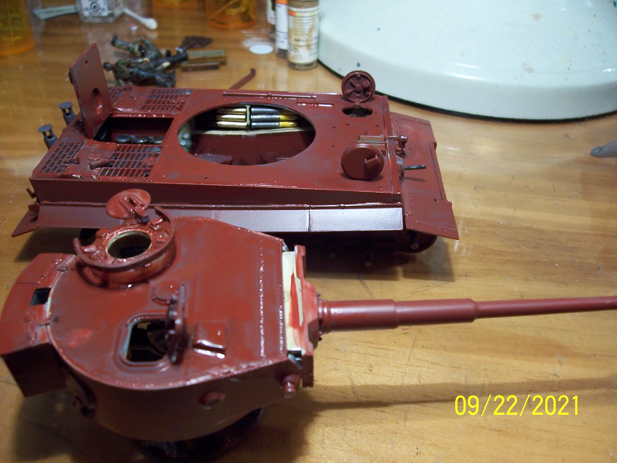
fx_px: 606
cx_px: 308
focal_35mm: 34
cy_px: 232
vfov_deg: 41.8
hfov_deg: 54.0
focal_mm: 5.6
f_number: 2.7
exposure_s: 1/45
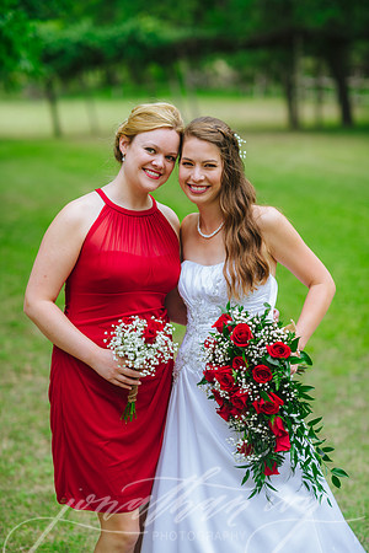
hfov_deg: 16.1
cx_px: 184
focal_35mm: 85
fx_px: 1307
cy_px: 276
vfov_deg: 23.9
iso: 50
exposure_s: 1/250
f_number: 2.2
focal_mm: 85
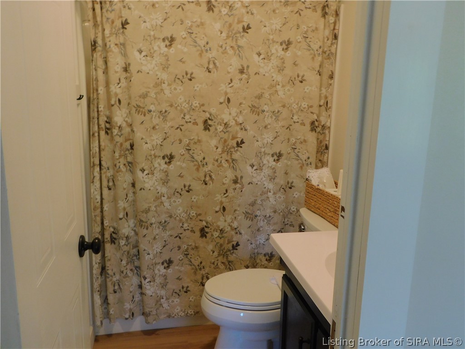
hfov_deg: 60.0
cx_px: 232
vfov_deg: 46.8
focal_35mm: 30
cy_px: 174
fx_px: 403
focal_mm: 5.3
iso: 220
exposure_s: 1/30
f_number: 3.2
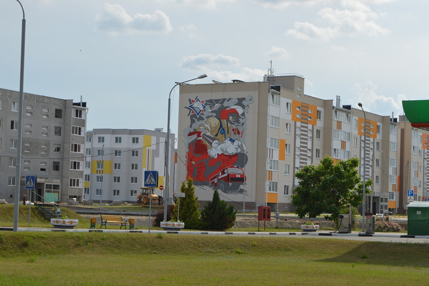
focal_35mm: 82
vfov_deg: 16.5
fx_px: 982
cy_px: 143
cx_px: 214
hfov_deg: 24.6
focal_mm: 55
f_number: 9
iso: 100
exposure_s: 1/320
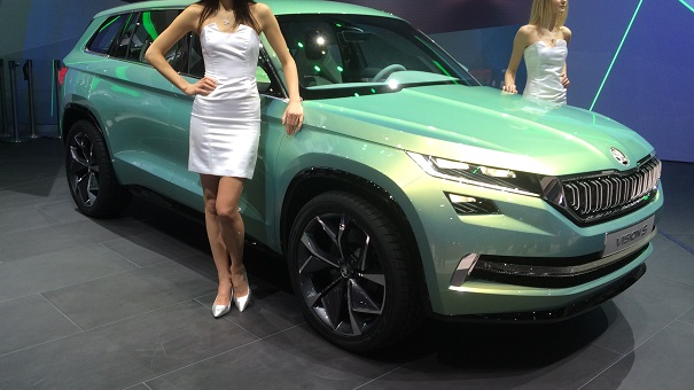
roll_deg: -0.2
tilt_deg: -12.1
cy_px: 171
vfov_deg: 33.7
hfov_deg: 56.6
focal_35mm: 35
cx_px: 321
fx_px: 644
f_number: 2.2
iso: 32
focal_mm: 4.15
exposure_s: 1/129
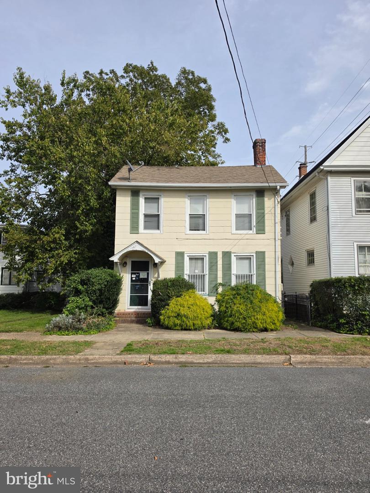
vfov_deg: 73.9
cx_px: 185
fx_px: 328
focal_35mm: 23
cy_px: 246
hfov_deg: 58.9
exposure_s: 1/7329
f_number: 1.4
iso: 64
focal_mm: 6.5
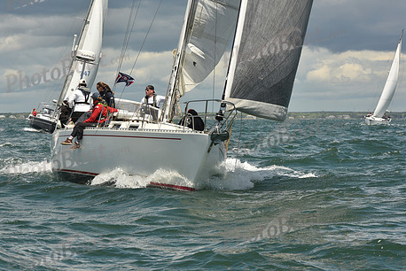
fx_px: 1930
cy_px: 103
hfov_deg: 12.0
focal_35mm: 171
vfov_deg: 8.0
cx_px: 176
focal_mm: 135
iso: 320
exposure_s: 1/800
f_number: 13
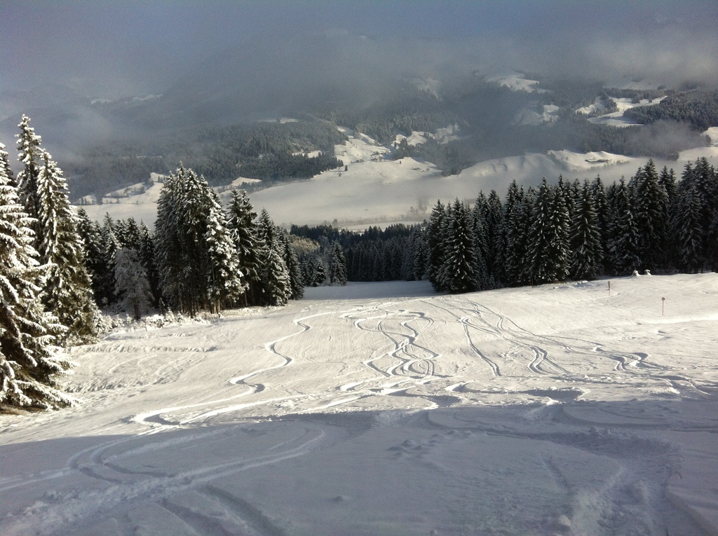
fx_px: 725
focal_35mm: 35
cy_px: 268
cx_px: 359
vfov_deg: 40.6
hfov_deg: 52.7
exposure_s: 1/2514
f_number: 2.8
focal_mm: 3.85
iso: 80
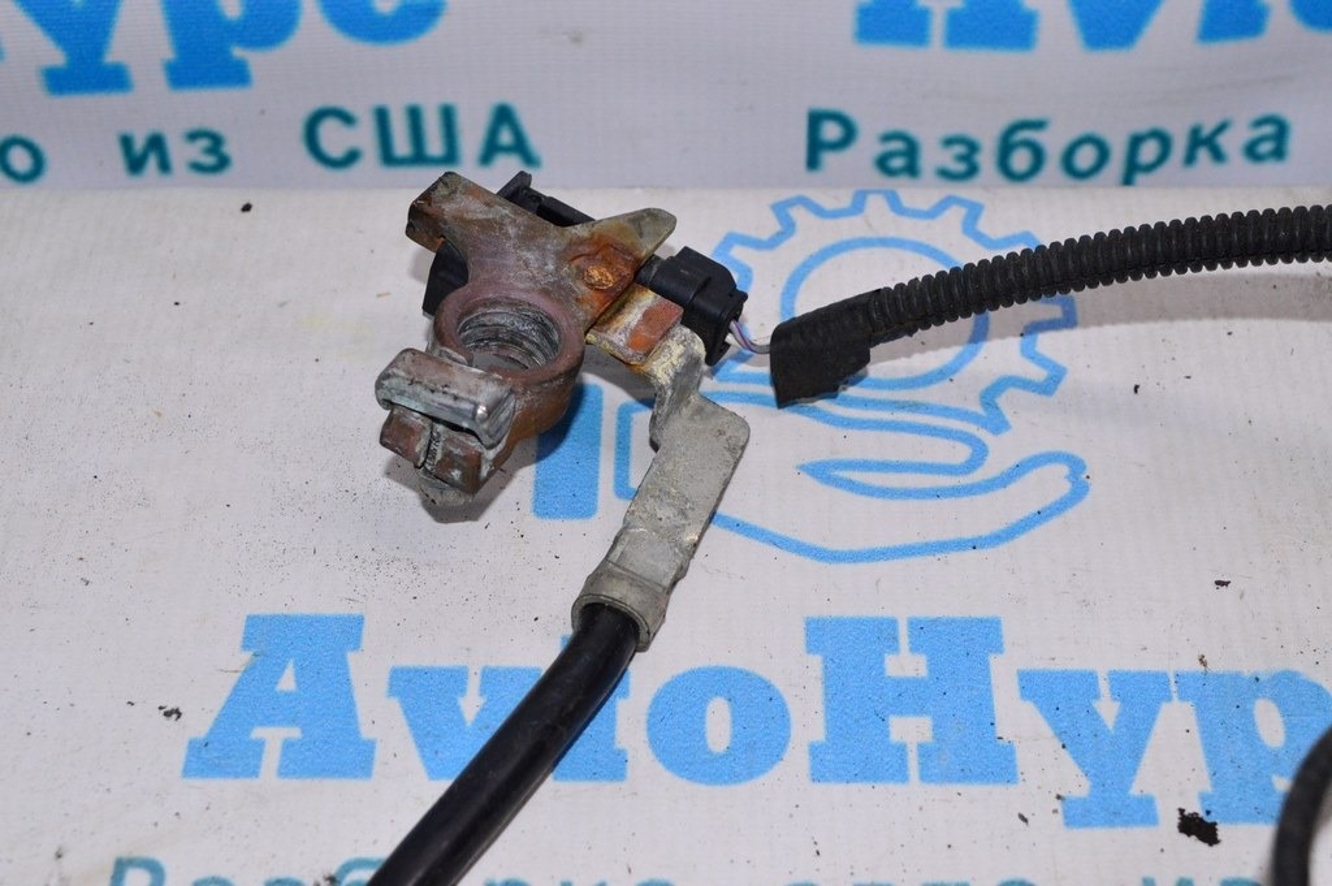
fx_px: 2107
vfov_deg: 23.7
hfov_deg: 35.1
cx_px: 666
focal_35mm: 57
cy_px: 443
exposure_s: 1/200
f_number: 8
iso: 1600
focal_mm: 38
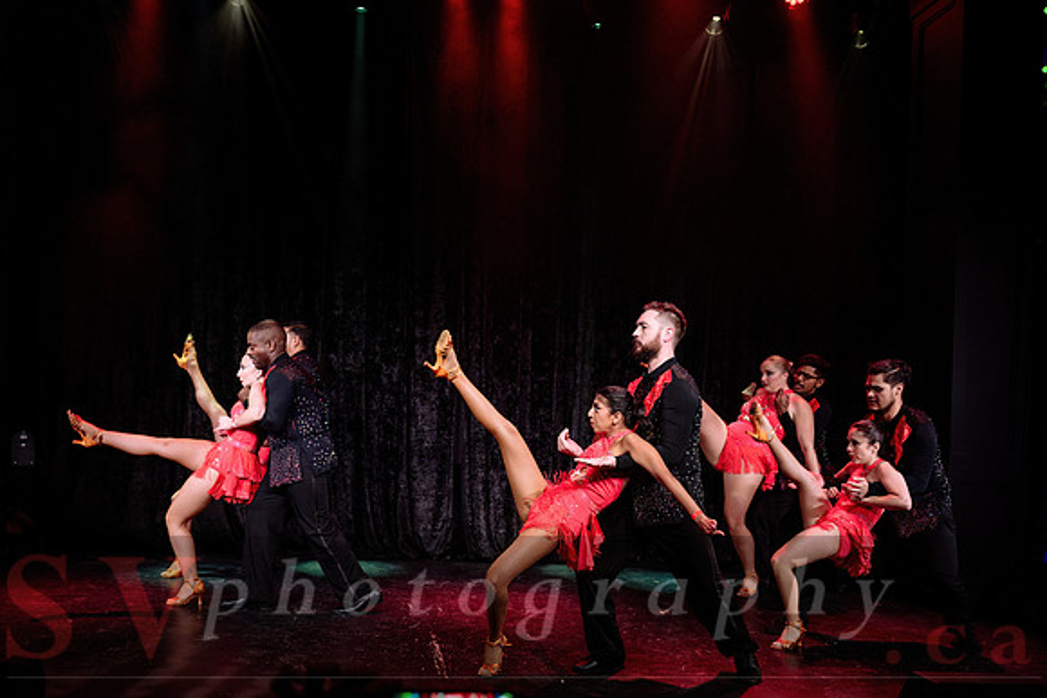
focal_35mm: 33
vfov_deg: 39.5
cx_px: 450
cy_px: 402
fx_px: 971
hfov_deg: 56.4
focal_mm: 29
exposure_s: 1/400
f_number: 3.2
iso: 1600
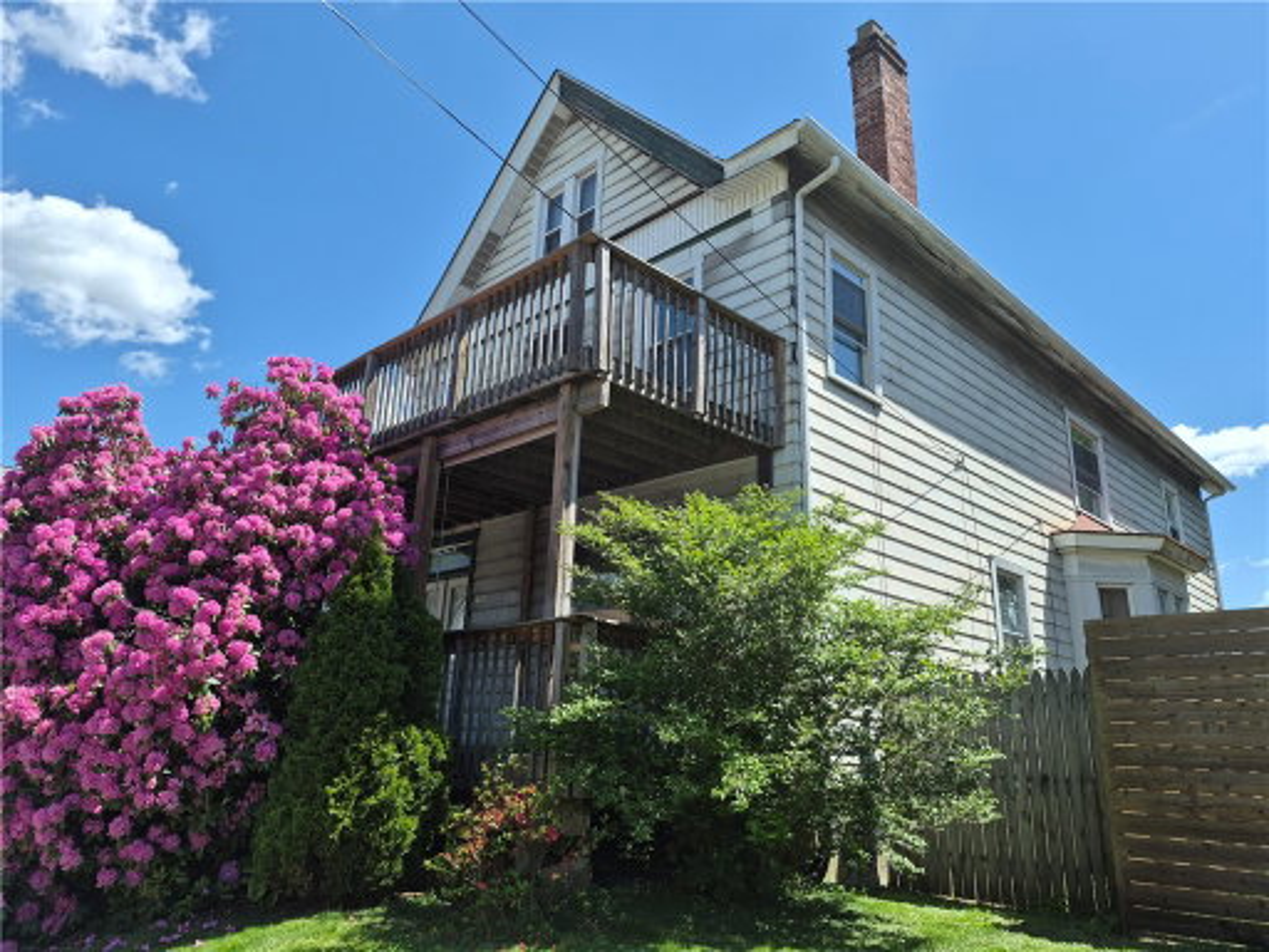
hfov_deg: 73.9
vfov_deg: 58.9
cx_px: 634
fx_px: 843
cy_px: 476
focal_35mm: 23
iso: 80
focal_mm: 5.4
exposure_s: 1/3928
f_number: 1.8
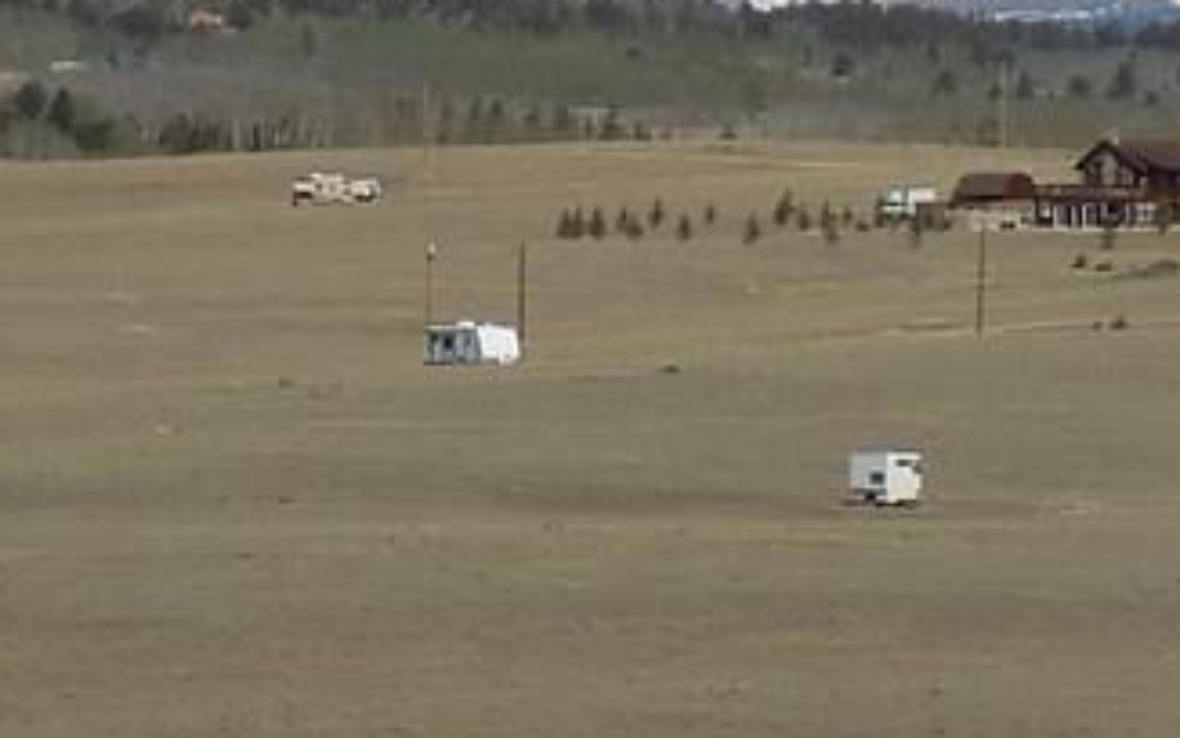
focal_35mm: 439
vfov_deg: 3.0
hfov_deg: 4.8
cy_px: 322
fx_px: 14123
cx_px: 655
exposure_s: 1/1000
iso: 80
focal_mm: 23.4
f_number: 5
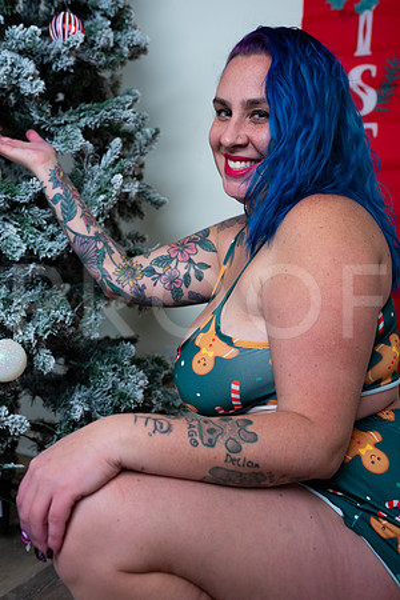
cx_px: 200
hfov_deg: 37.9
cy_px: 300
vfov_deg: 54.4
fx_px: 583
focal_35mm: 35
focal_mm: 35
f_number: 5
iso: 400
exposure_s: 1/640
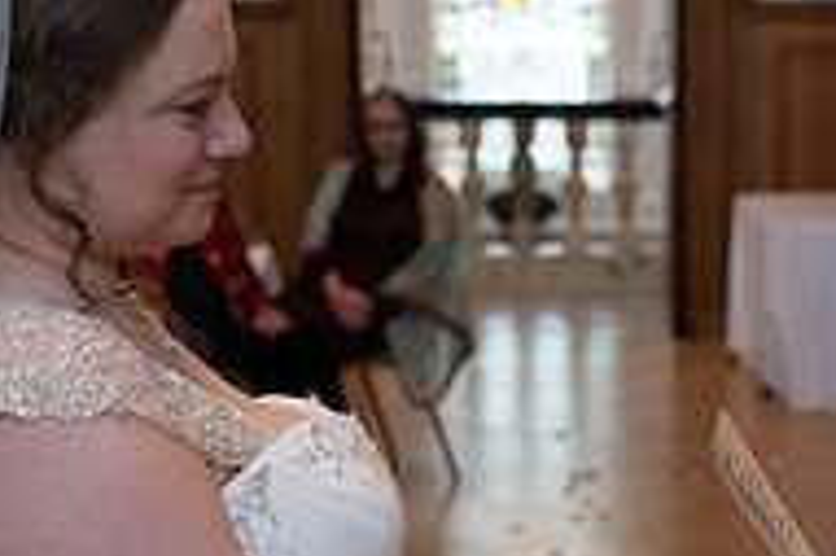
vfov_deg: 11.9
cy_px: 525
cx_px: 775
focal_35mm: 114
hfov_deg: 17.7
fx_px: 2645
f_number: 2.8
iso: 250
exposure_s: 1/100
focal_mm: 35
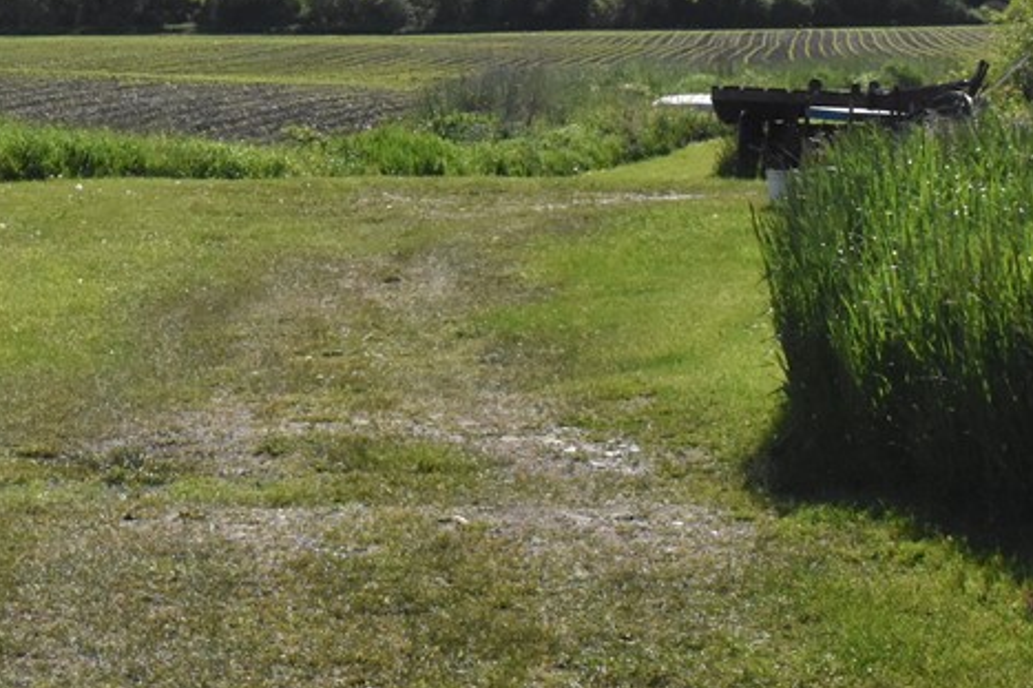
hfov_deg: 16.5
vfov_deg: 11.1
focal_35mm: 122
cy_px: 44
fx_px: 3504
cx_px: 46
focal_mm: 35
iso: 3200
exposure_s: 1/2000
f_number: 20
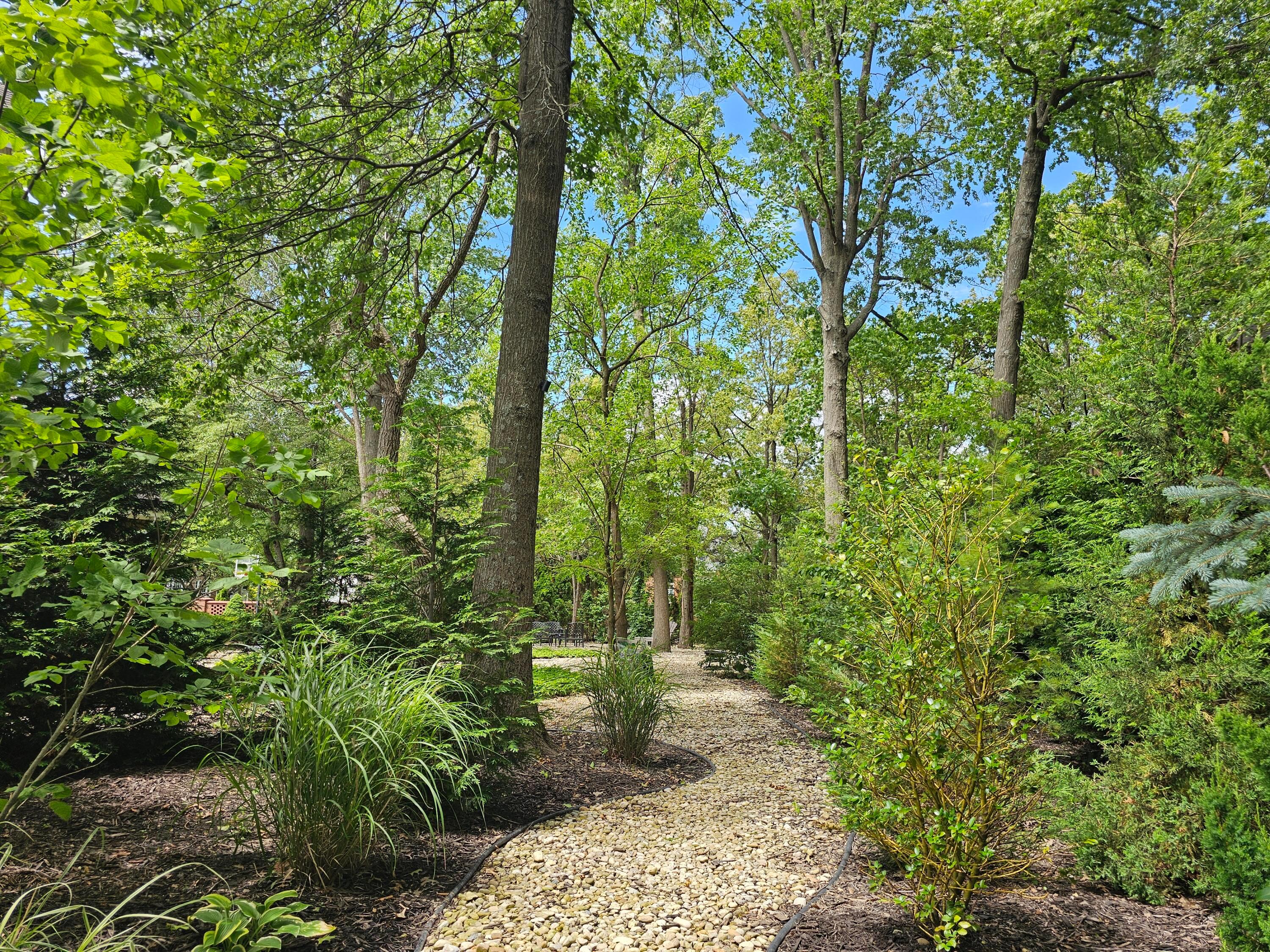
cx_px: 635
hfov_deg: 73.9
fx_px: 844
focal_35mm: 23
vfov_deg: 58.9
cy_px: 476
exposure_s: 1/180
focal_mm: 6.3
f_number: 1.7
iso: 12
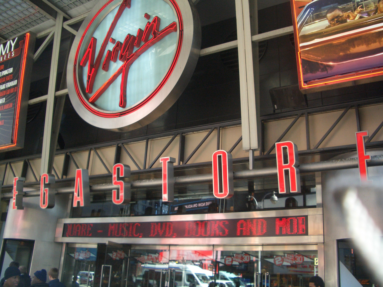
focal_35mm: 35
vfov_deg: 40.7
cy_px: 144
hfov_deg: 52.6
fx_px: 387
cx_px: 192
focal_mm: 5.8
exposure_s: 1/100
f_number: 2.6
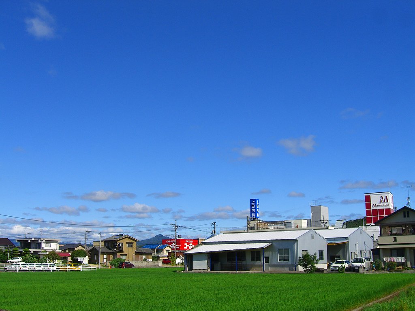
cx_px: 208
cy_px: 156
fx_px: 456
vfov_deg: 37.7
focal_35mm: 38
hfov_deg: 49.0
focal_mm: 7.9
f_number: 8
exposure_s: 1/250
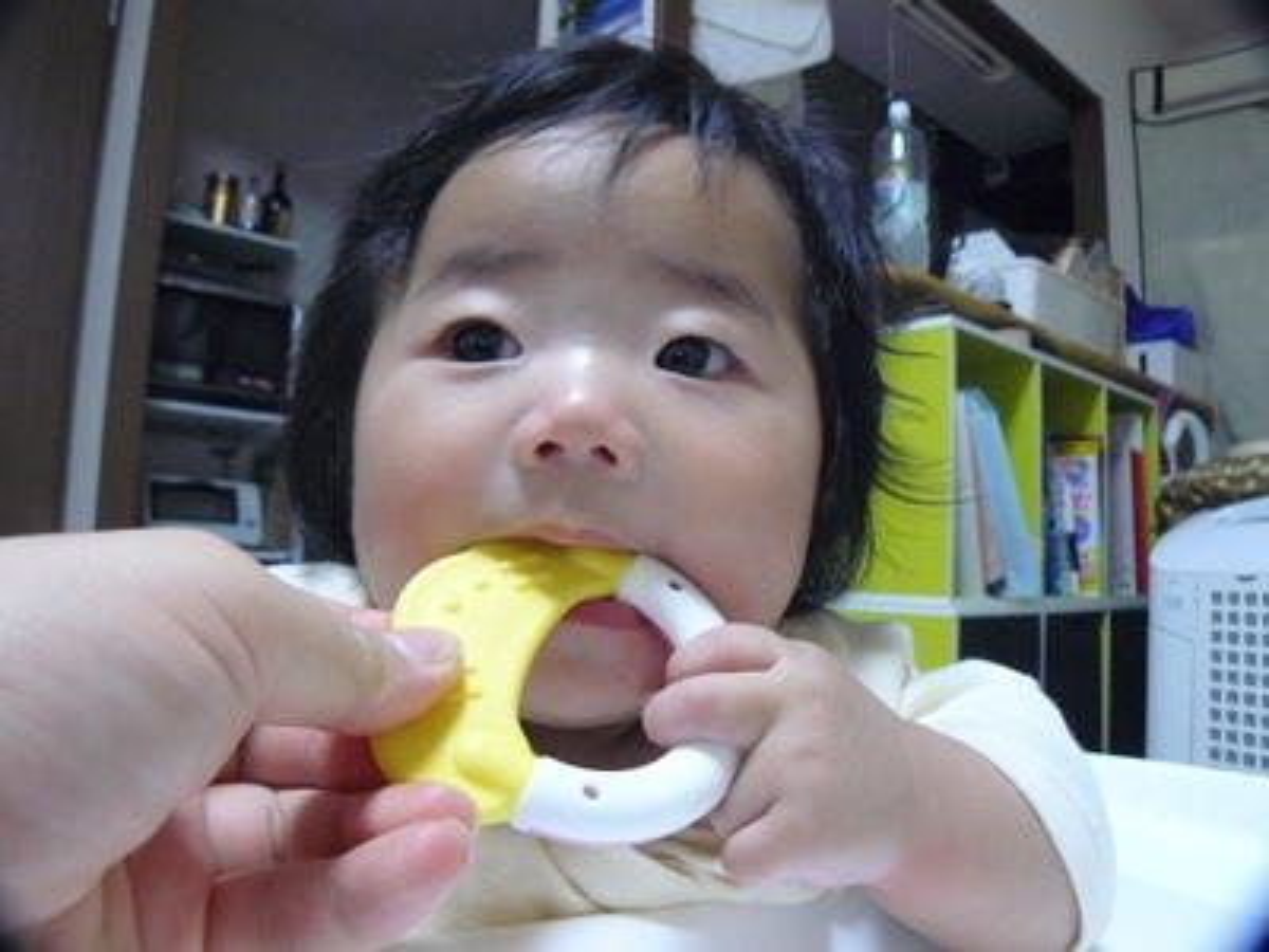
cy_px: 476
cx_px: 634
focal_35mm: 36
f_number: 2.8
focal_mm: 6
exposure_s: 1/15
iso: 400
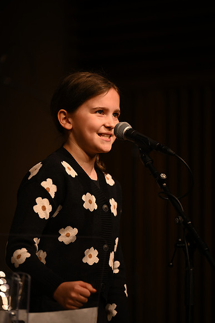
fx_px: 1790
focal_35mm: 200
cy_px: 162
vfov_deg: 10.3
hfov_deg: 6.9
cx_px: 108
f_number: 2.8
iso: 1000
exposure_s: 1/400
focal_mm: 200
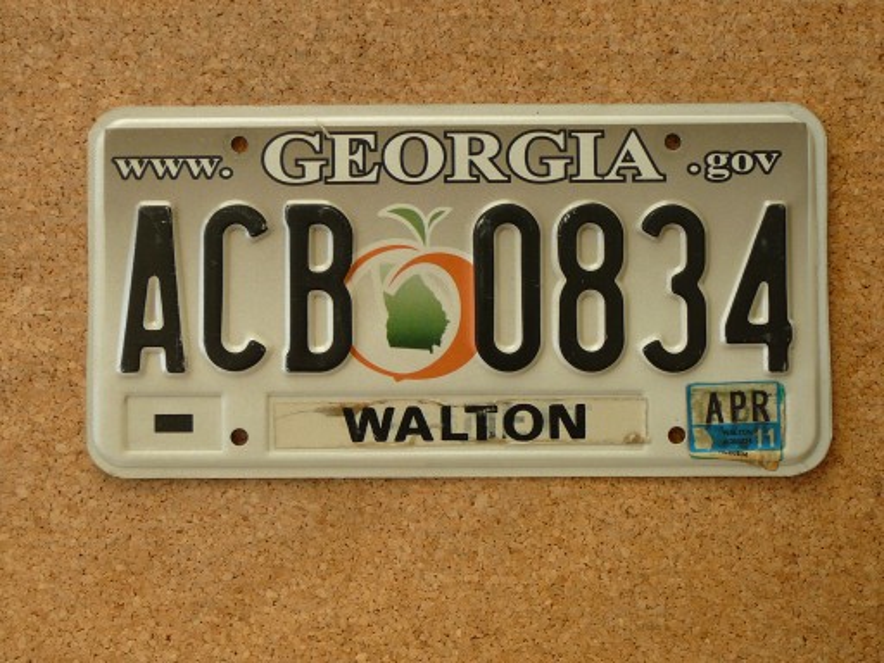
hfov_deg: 40.4
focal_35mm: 47
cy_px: 332
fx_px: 1200
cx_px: 442
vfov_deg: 30.9
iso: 80
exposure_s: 1/60
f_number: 3.3
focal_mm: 7
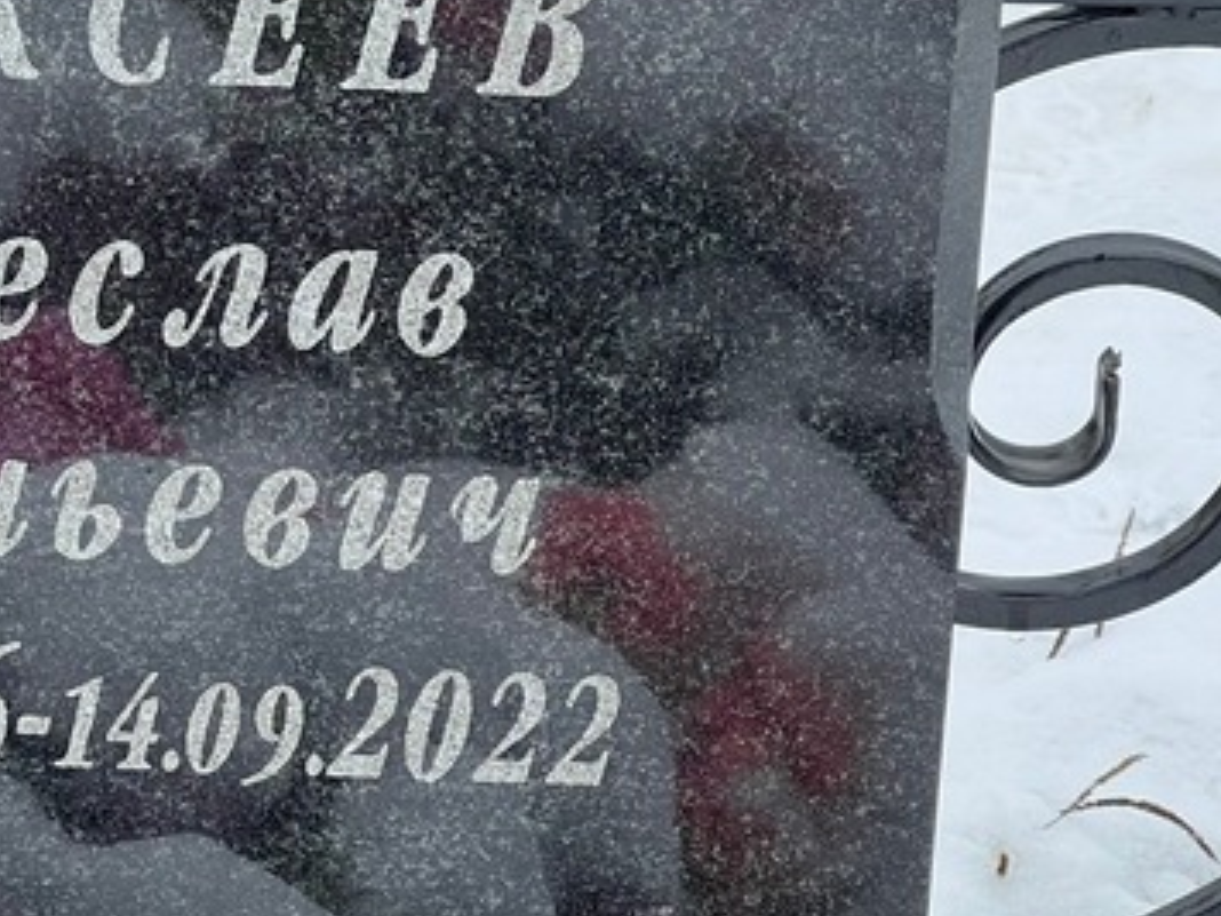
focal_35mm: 173
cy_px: 319
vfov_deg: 8.6
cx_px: 130
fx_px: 6102
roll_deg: -1.8
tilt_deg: -30.2
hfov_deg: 11.4
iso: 64
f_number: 2.8
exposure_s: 1/99
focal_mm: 9
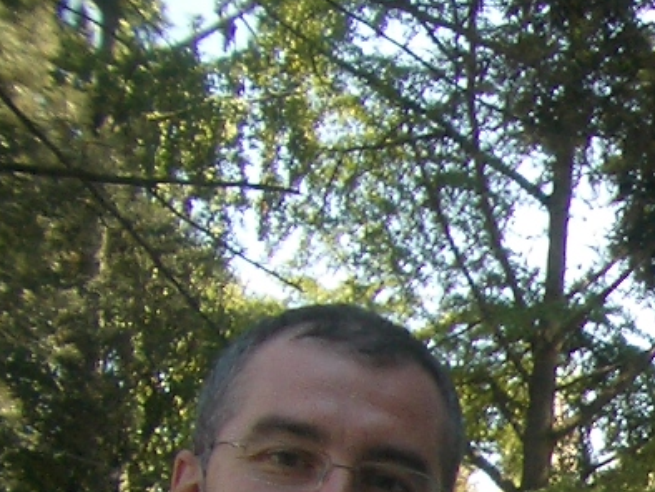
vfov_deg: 9.9
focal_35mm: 142
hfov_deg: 12.3
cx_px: 1318
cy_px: 894
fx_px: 2689
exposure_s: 1/250
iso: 50
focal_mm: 5.8
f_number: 2.6
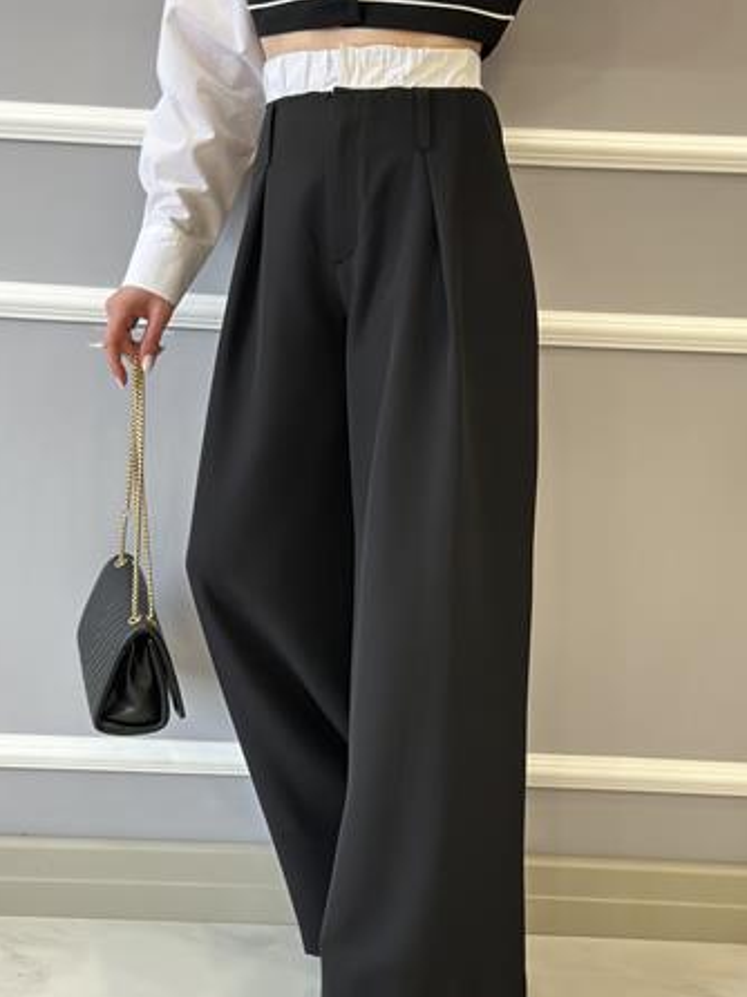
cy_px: 541
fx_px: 1613
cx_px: 418
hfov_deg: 26.1
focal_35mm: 56
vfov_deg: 34.3
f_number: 1.78
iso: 200
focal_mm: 6.86
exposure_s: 1/100
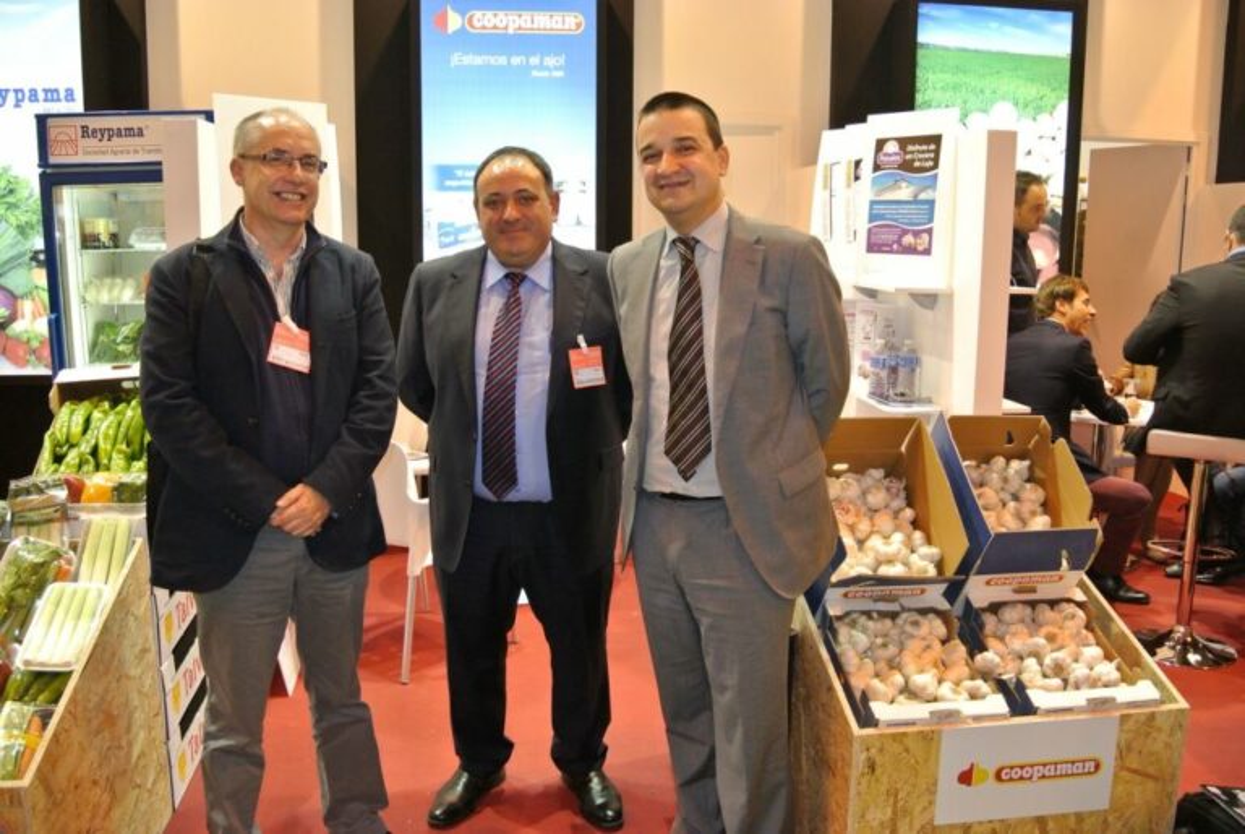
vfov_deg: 45.1
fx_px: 1004
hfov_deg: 63.6
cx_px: 622
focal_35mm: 29
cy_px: 417
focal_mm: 11
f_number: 3.5
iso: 640
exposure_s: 1/60
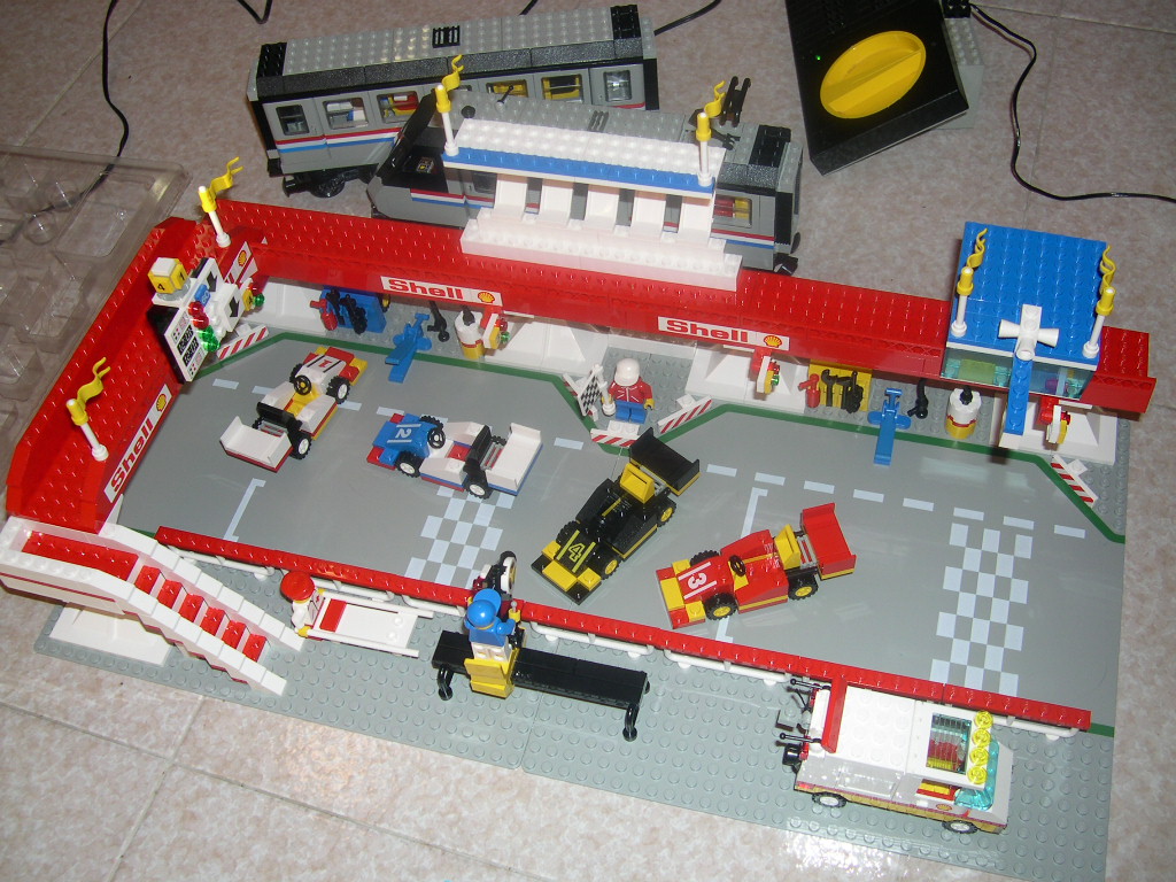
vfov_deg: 37.7
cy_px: 441
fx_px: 1291
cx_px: 588
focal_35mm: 38
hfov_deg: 49.0
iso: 100
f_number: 2.8
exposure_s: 1/60
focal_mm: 8
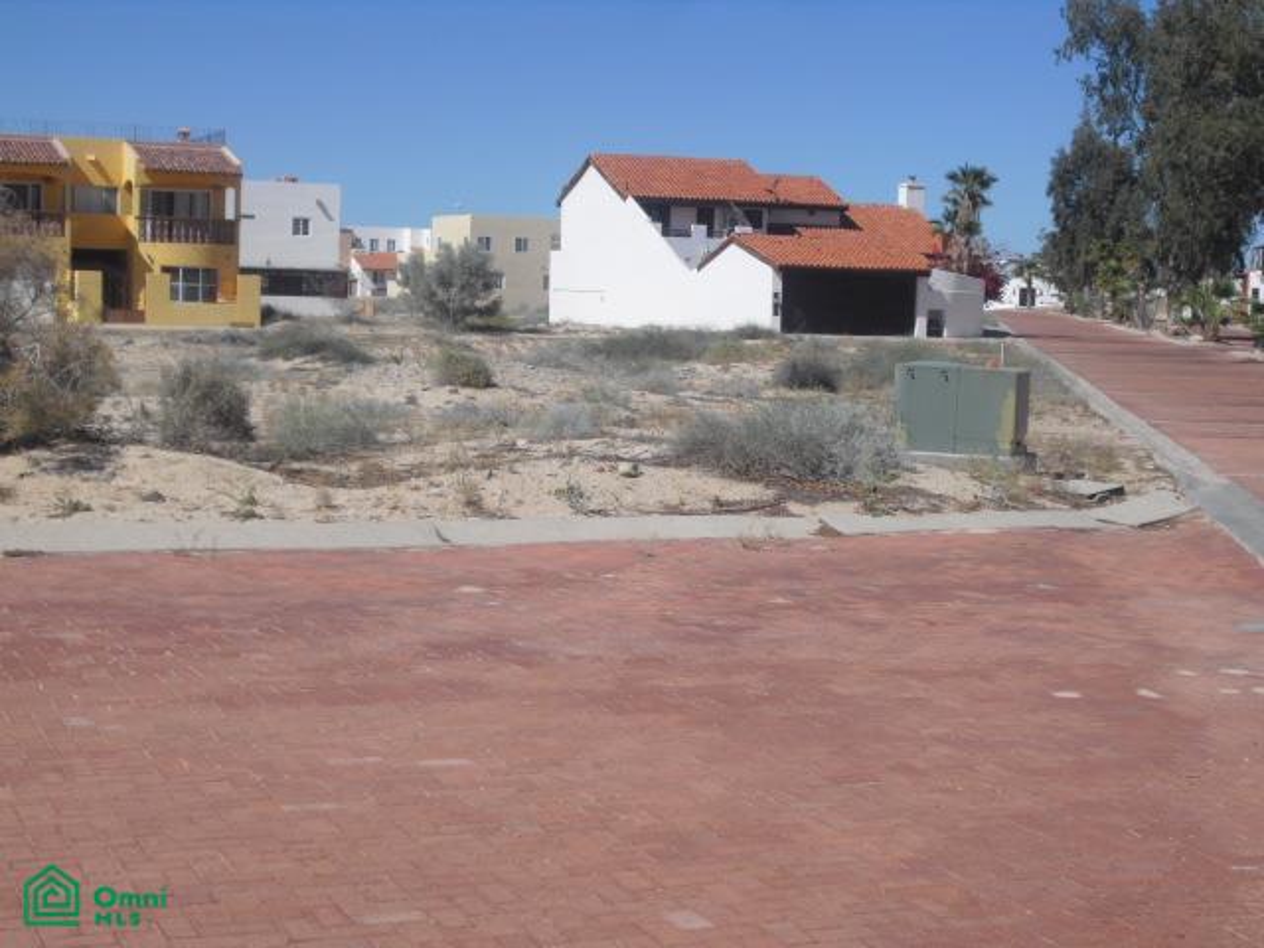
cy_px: 474
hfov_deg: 30.7
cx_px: 632
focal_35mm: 63
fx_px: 2300
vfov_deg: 23.3
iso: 64
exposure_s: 1/160
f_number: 10.6
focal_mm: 11.2
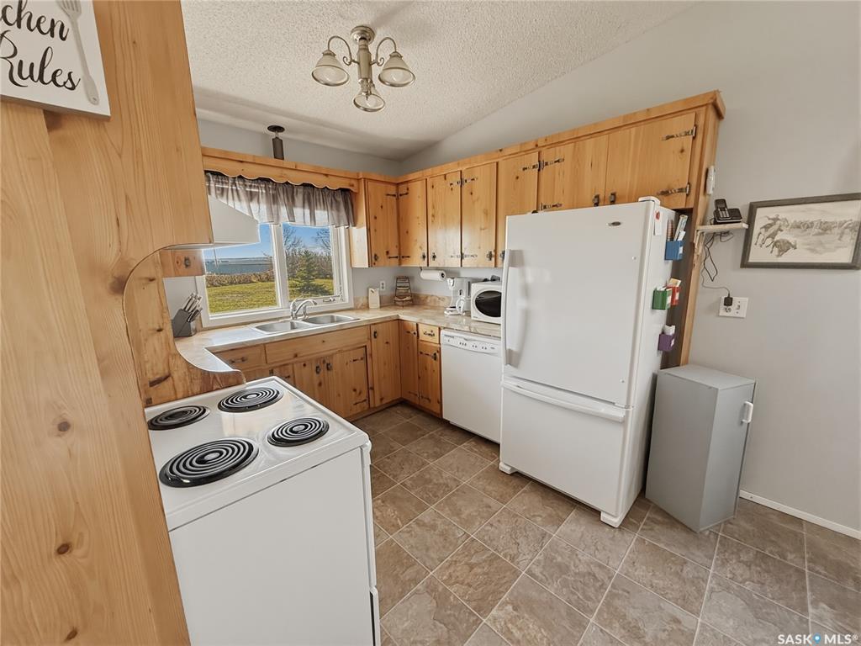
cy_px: 323
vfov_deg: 85.7
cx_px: 430
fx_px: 348
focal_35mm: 14
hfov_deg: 102.1
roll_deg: +1.6
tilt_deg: -10.4
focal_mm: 2.2
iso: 160
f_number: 2.2
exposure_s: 1/120
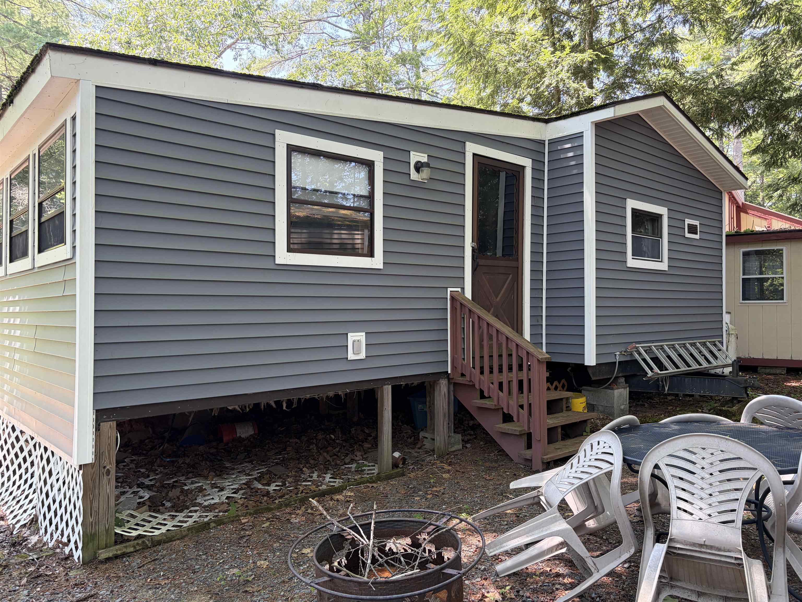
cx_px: 401
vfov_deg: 53.1
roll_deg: +0.6
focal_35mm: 26
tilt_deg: +1.7
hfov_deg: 67.3
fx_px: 602
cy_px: 301
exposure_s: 1/173
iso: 80
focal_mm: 5.96
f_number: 1.6
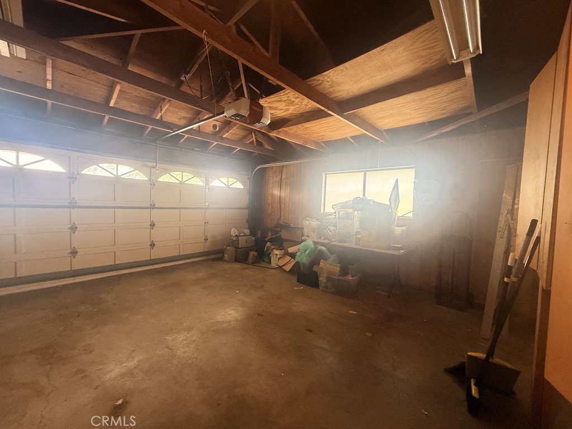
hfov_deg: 102.1
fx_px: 231
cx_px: 286
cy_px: 214
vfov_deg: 85.7
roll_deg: -2.2
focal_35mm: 14
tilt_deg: -2.2
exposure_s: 1/99
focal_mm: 2.22
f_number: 2.2
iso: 320
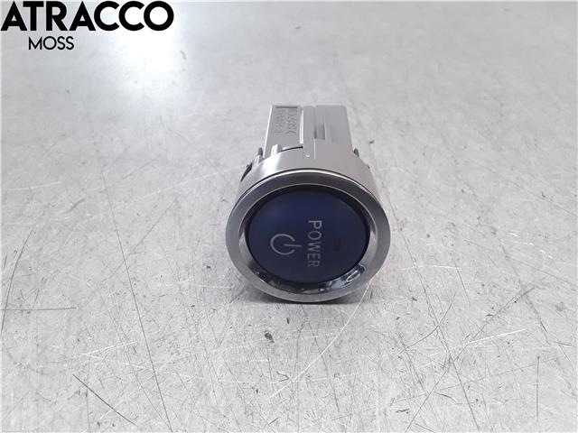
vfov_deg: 49.7
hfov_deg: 63.4
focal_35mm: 28
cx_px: 289
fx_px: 468
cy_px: 216
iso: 100
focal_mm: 2.91
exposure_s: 1/100
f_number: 1.9
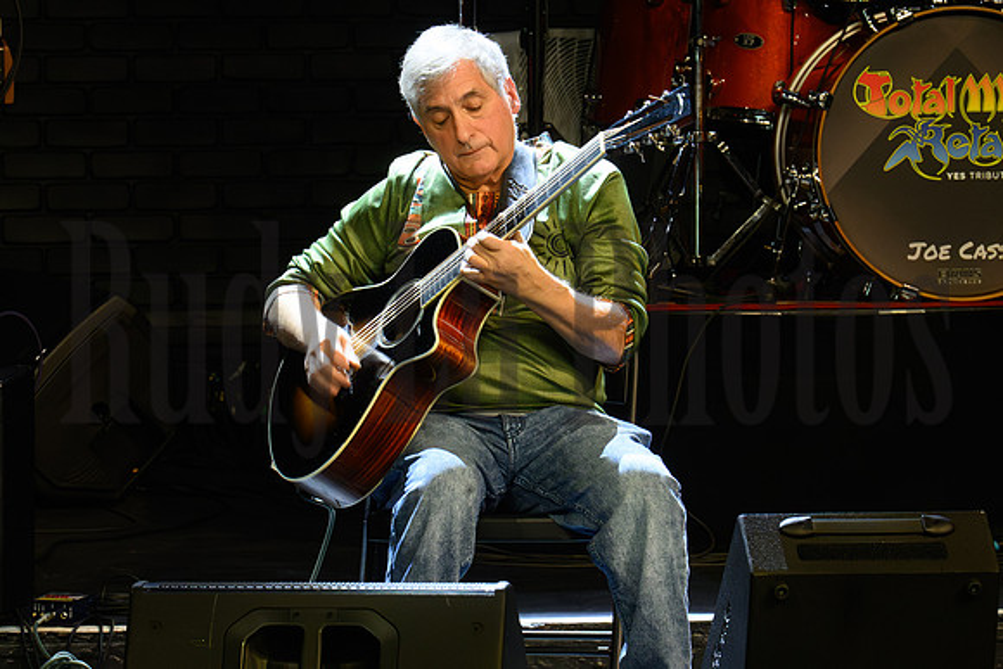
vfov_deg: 4.6
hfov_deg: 6.9
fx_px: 8360
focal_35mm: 300
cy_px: 334
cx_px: 502
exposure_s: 1/50
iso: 12800
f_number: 11
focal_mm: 200
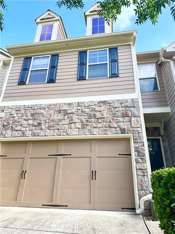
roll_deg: -2.2
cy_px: 117
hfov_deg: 56.8
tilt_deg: +25.3
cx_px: 88
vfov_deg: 71.6
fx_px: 162
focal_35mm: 24
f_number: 1.78
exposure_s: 1/370
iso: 80
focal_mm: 6.86
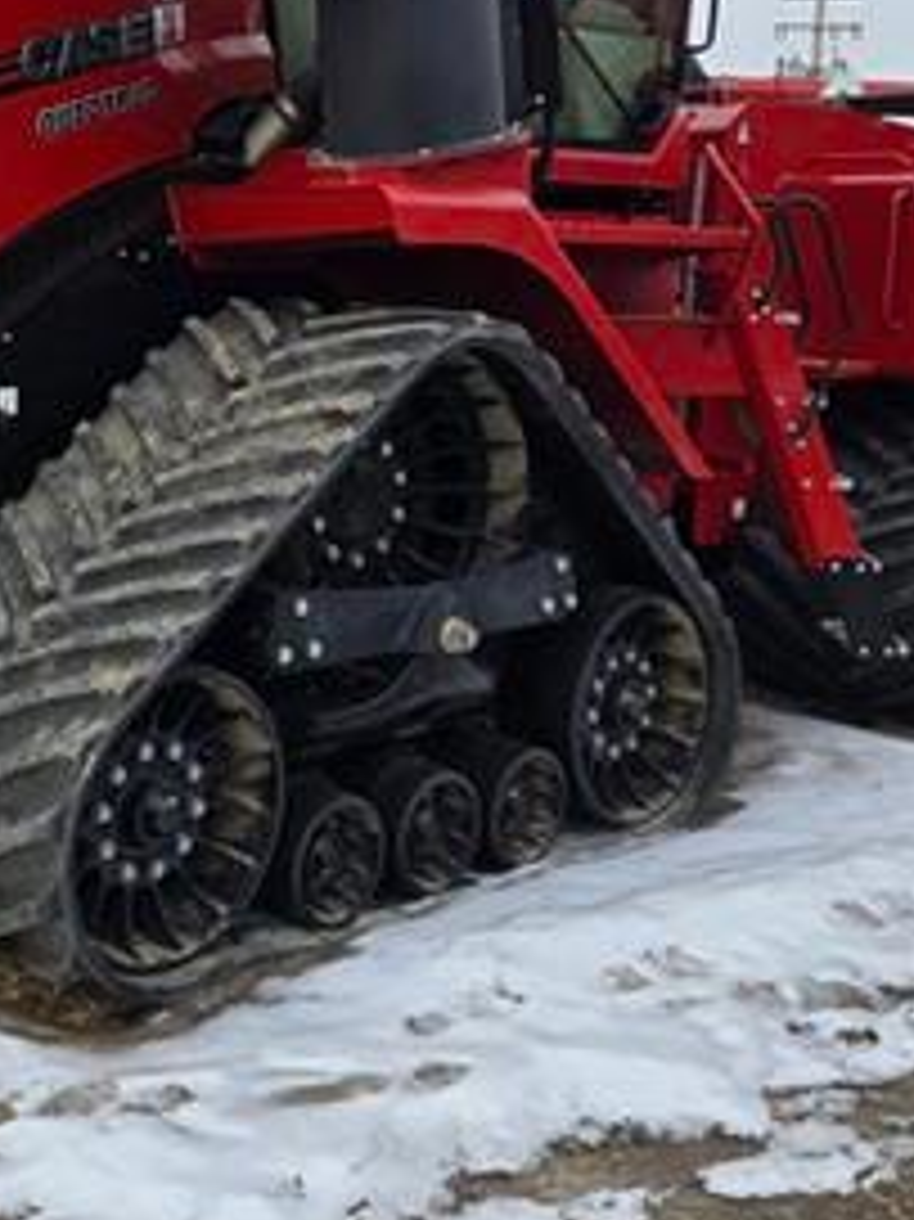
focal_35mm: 51
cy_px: 383
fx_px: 1797
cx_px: 239
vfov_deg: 37.0
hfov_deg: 28.2
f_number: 1.8
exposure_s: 1/256
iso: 25
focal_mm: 5.4
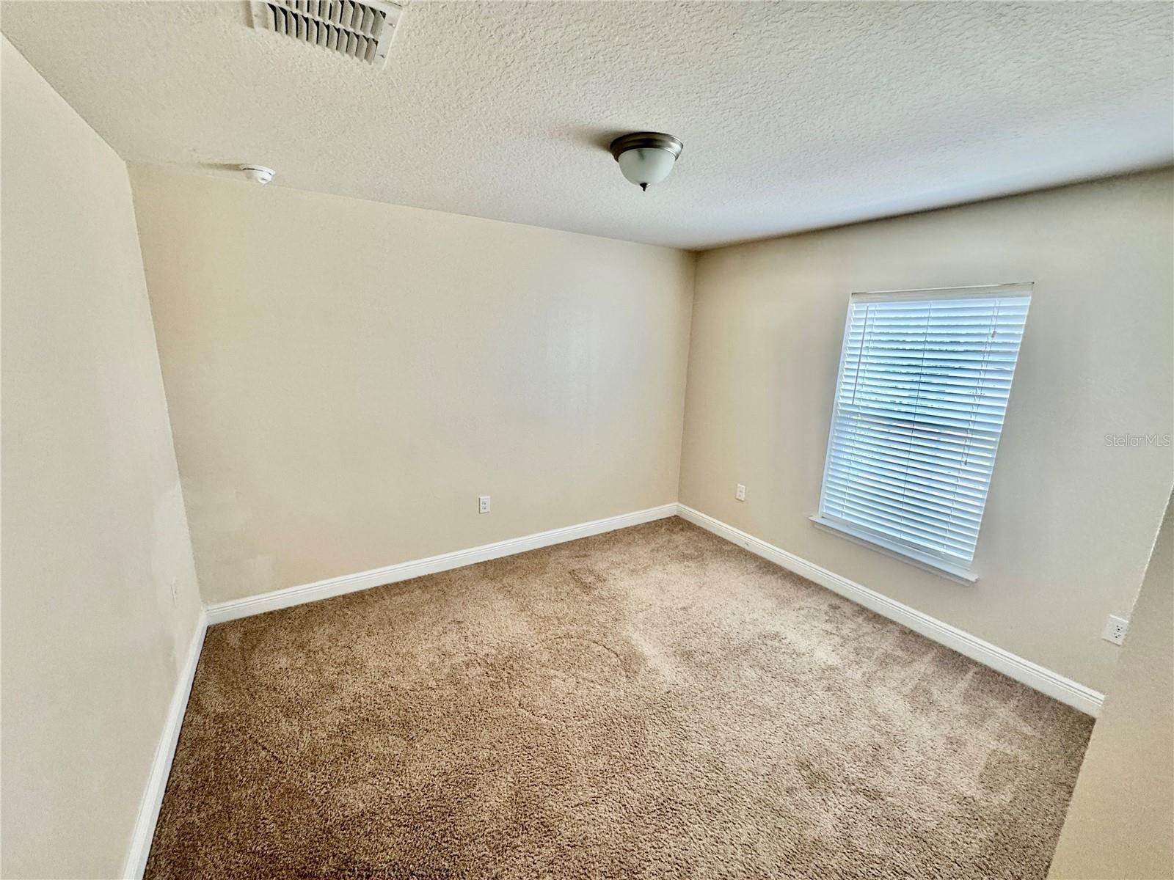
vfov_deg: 85.7
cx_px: 587
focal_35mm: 14
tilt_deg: -12.0
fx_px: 475
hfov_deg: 102.1
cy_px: 440
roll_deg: -0.7
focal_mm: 2.22
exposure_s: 1/99
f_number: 2.2
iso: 250
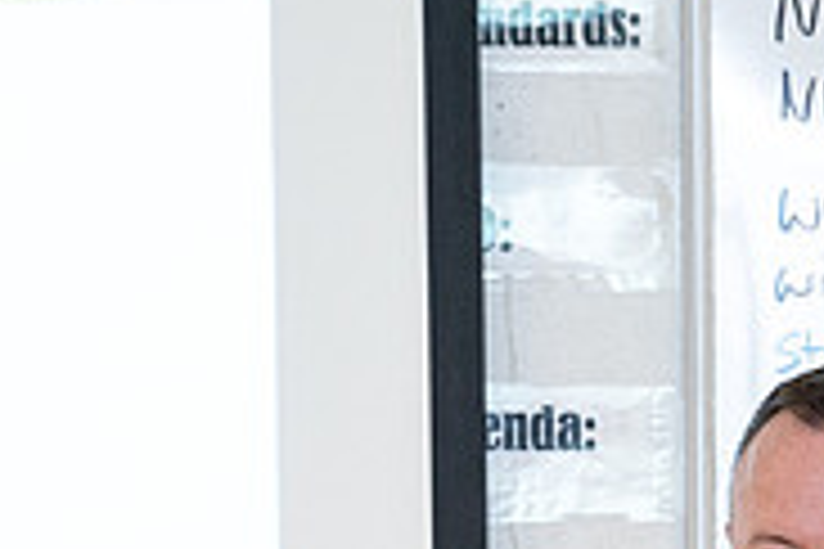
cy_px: 839
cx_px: 865
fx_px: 9796
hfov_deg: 4.8
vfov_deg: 3.2
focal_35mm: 428
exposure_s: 1/60
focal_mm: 135
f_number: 8
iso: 1250
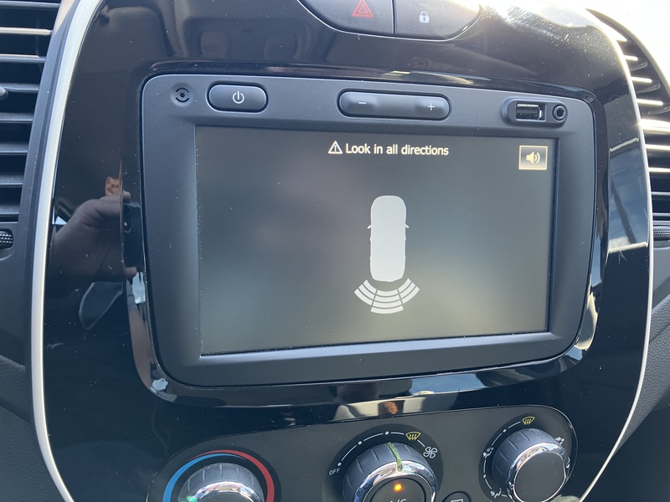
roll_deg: -6.2
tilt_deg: -26.6
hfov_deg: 63.4
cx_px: 335
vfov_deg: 49.7
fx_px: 542
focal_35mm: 28
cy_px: 251
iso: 100
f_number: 1.8
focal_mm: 3.99
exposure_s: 1/60
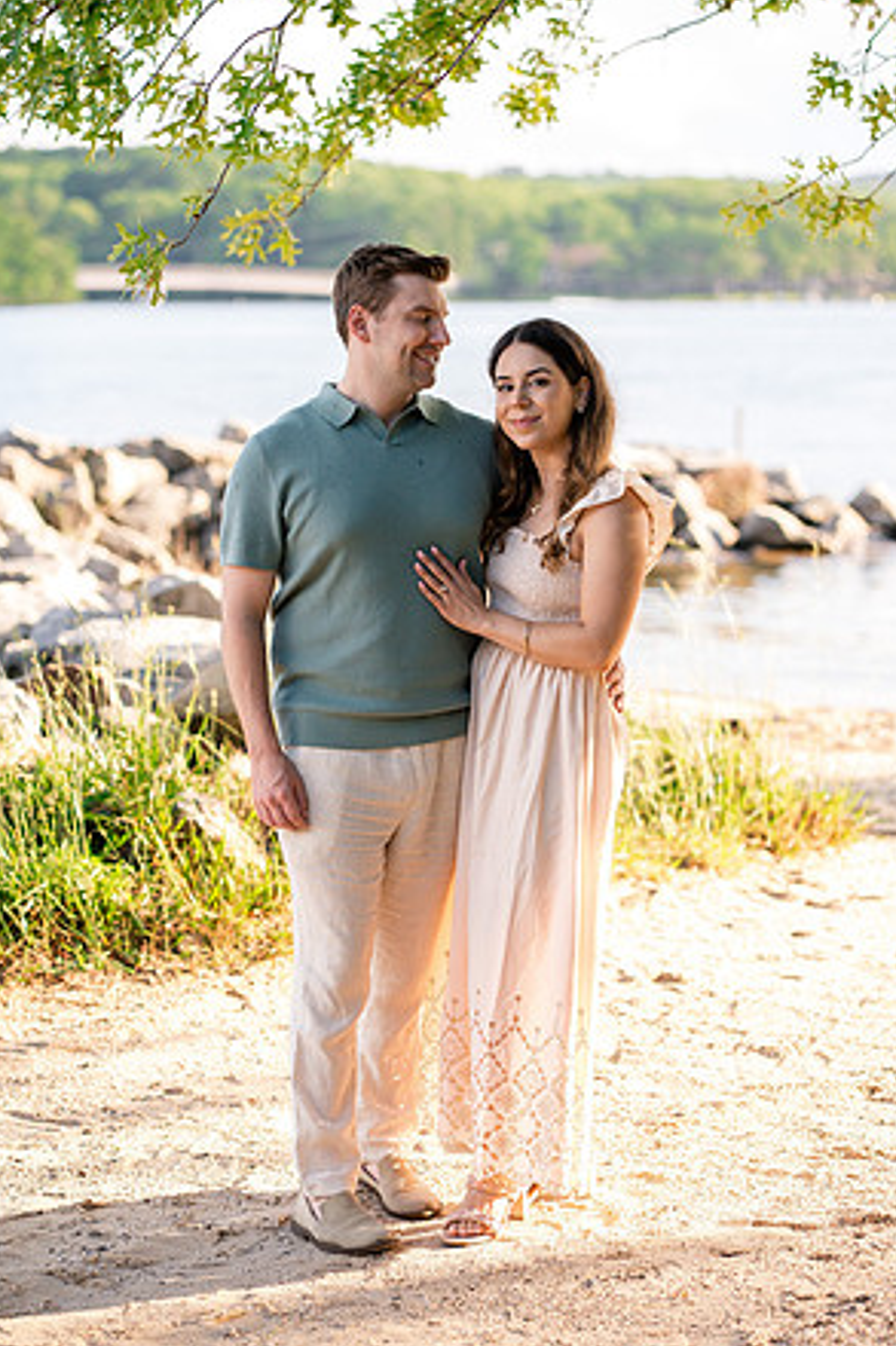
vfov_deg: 23.4
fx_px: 3250
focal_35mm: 87
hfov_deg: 15.7
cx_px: 443
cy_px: 667
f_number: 3.2
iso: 800
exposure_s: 1/1000
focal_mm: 85
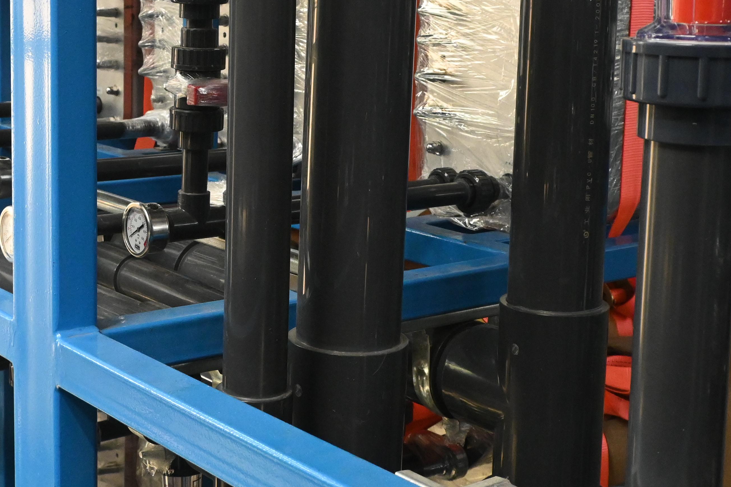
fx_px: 1249
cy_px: 138
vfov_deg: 21.9
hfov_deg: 32.5
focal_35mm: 62
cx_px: 275
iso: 3200
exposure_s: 1/200
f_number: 5.6
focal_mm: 20.5
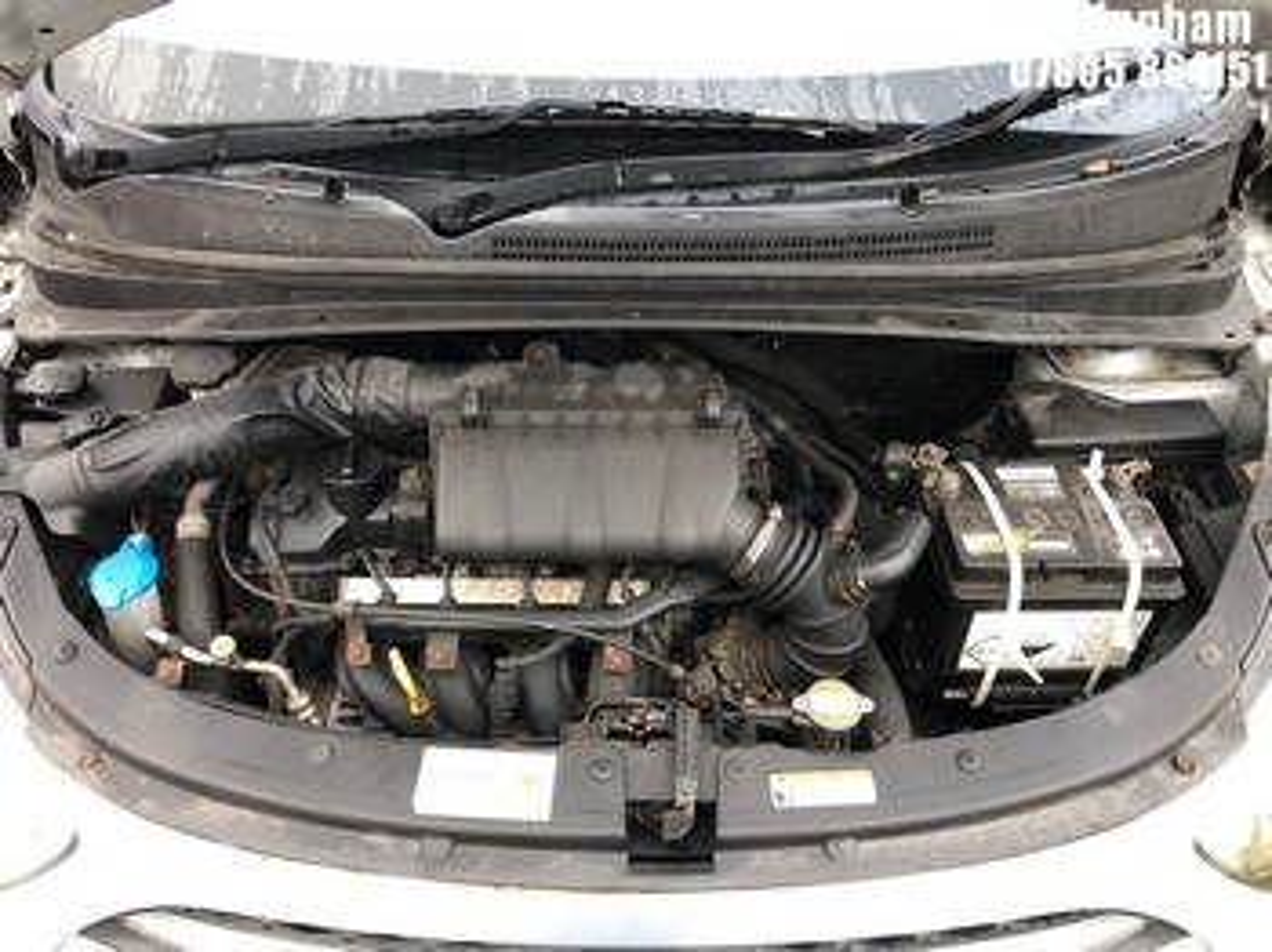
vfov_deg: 49.7
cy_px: 476
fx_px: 1028
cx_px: 636
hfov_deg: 63.5
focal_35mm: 28
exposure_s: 1/30
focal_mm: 4
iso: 32
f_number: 1.8
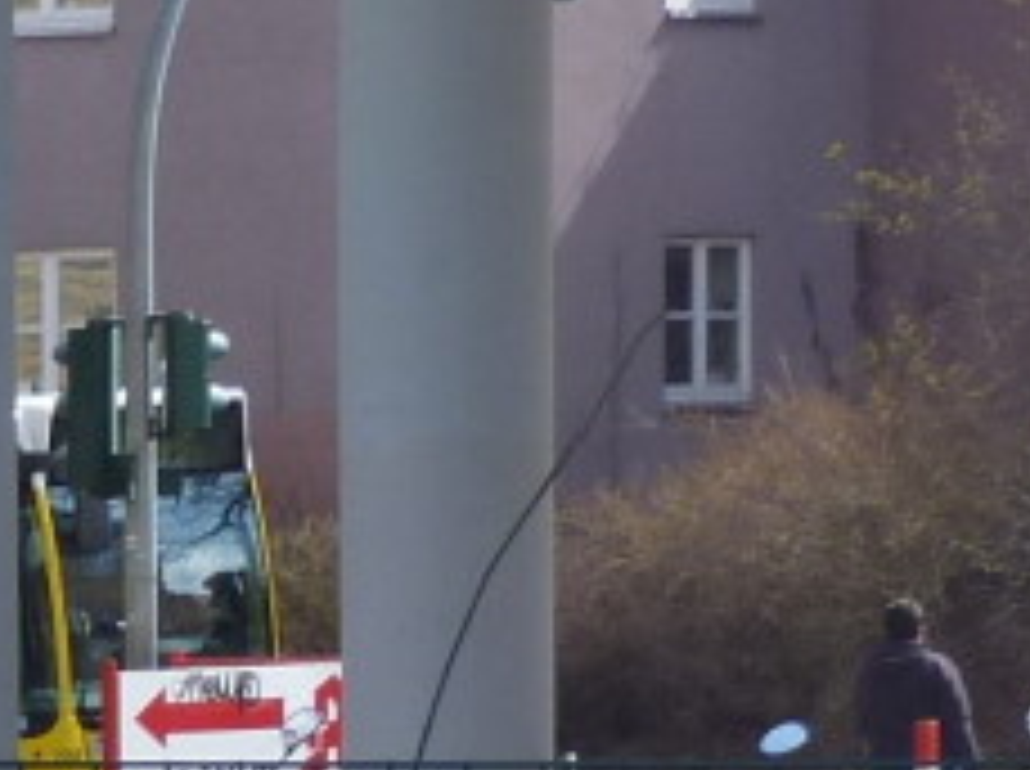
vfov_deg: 3.9
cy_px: 1988
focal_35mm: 374
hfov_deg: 5.2
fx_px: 11111
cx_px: -1008
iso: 80
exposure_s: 1/250
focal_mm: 10.2
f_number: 4.5
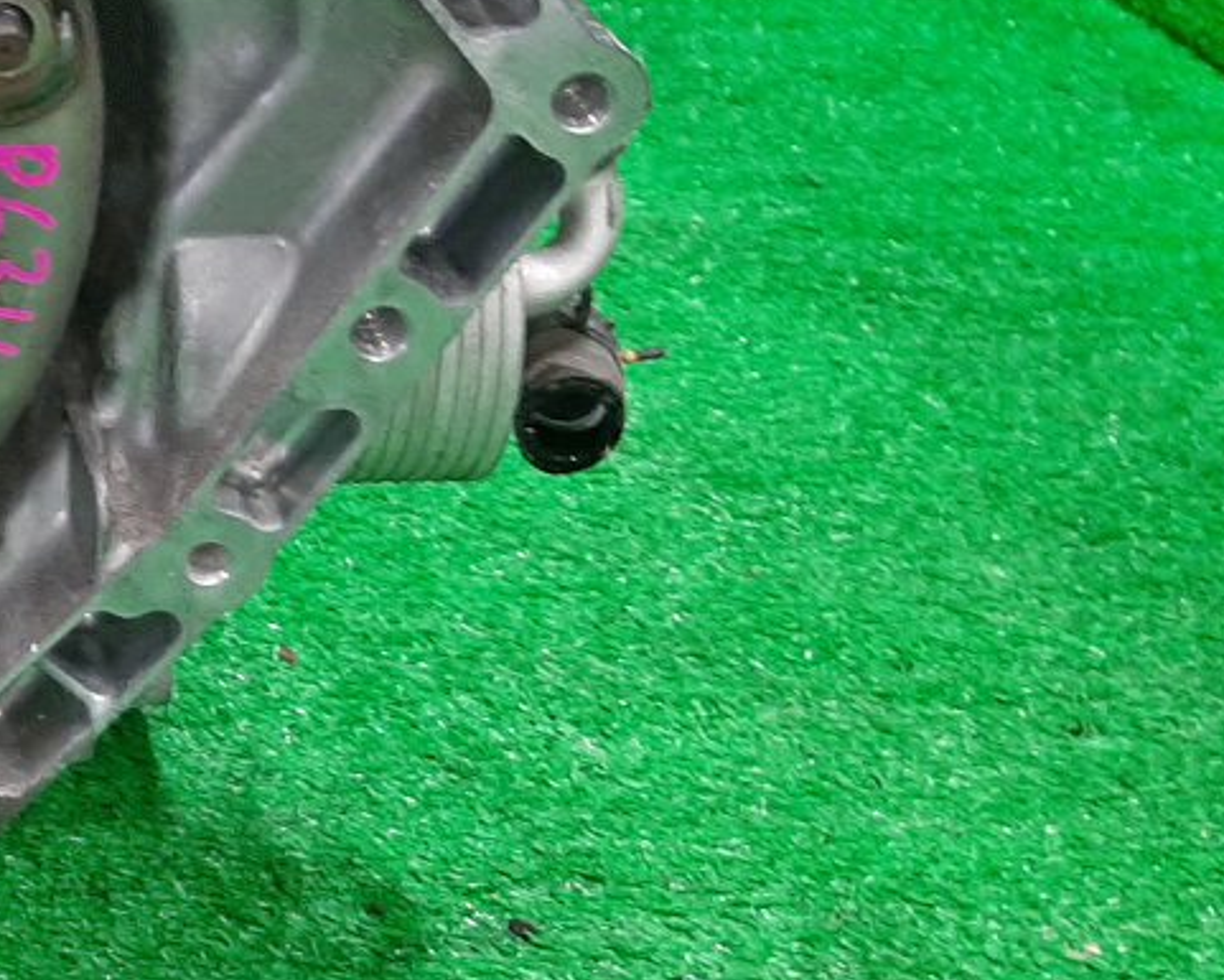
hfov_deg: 21.7
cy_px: 257
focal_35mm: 76
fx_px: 2754
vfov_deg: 20.0
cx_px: -509
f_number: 1.7
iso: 180
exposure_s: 1/50
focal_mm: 3.93
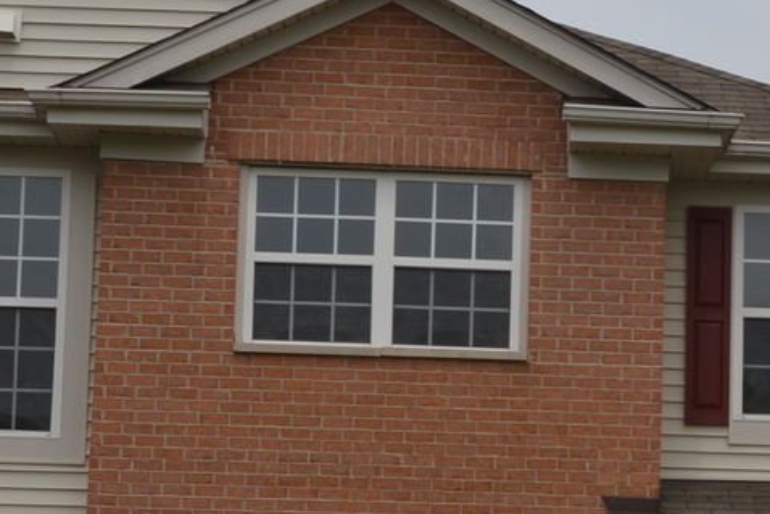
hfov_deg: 16.6
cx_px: 659
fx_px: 2610
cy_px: 503
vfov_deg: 11.1
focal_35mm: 122
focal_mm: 24
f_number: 11
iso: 100
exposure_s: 1/200
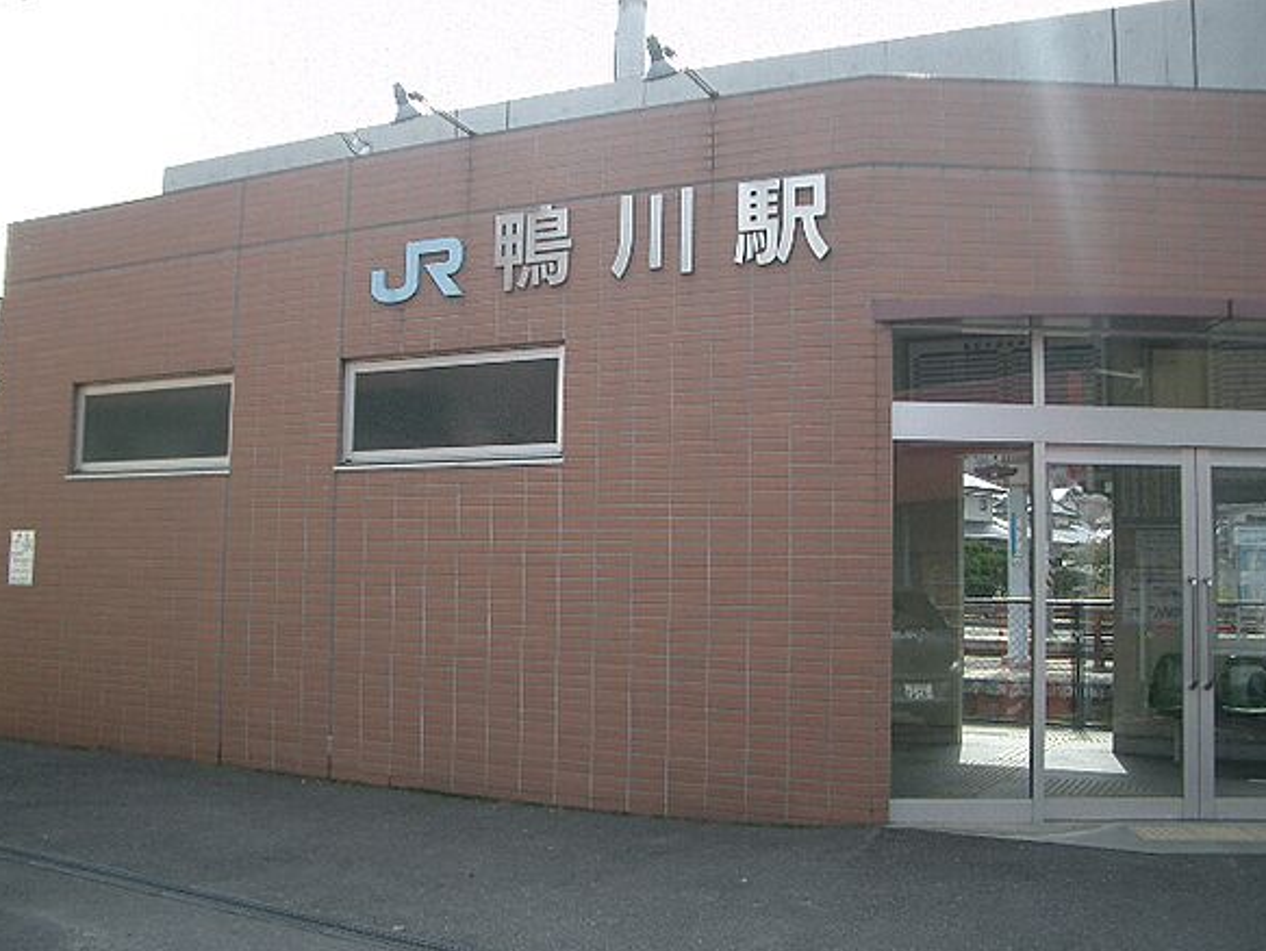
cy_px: 484
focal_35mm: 36
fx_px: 1317
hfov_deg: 51.3
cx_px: 641
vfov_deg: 39.7
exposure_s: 1/400
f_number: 2.6
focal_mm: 5.8
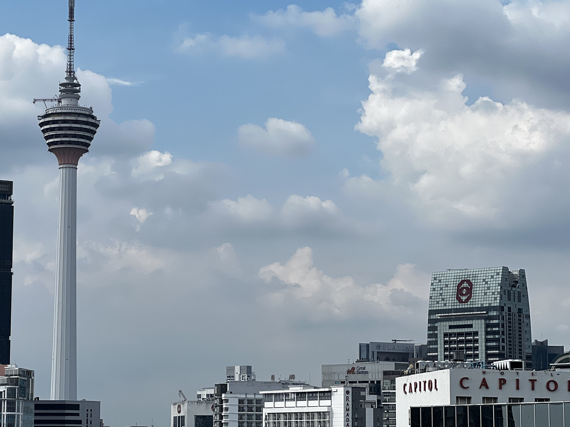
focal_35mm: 102
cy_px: 233
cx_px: 196
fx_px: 1680
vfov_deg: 14.5
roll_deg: -0.4
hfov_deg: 19.2
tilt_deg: +7.5
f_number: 2.8
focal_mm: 9
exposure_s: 1/1130
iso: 32
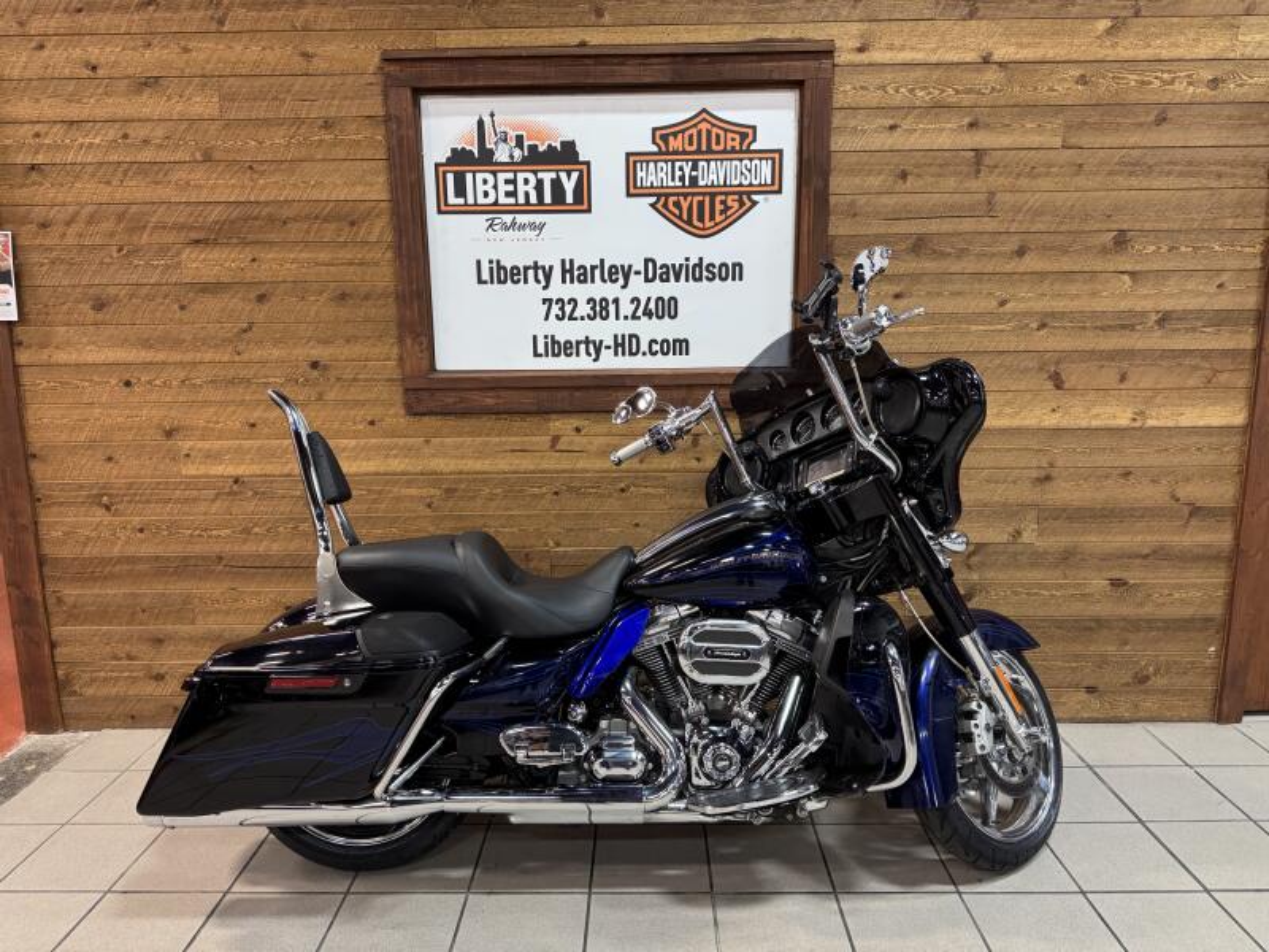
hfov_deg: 71.6
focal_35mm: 24
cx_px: 634
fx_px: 880
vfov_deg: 56.8
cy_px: 476
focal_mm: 6.76
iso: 320
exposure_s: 1/60
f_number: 1.78
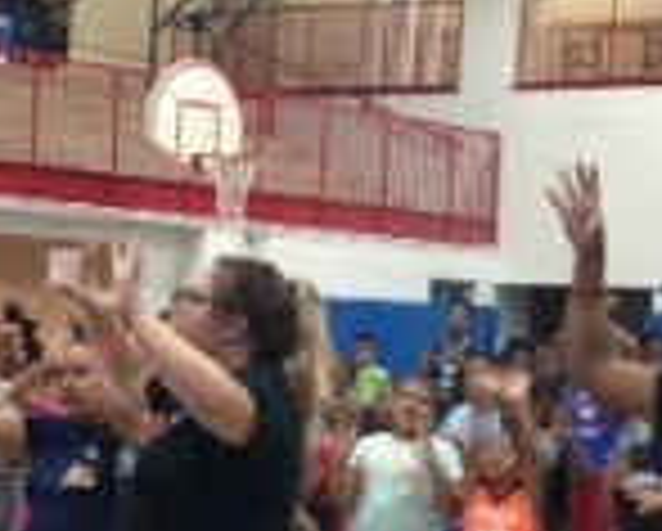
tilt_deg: -3.2
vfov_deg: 11.0
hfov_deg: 13.6
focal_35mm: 140
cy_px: 531
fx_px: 2747
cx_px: 32
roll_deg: -0.9
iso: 250
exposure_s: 1/20
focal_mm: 4.12
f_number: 2.4
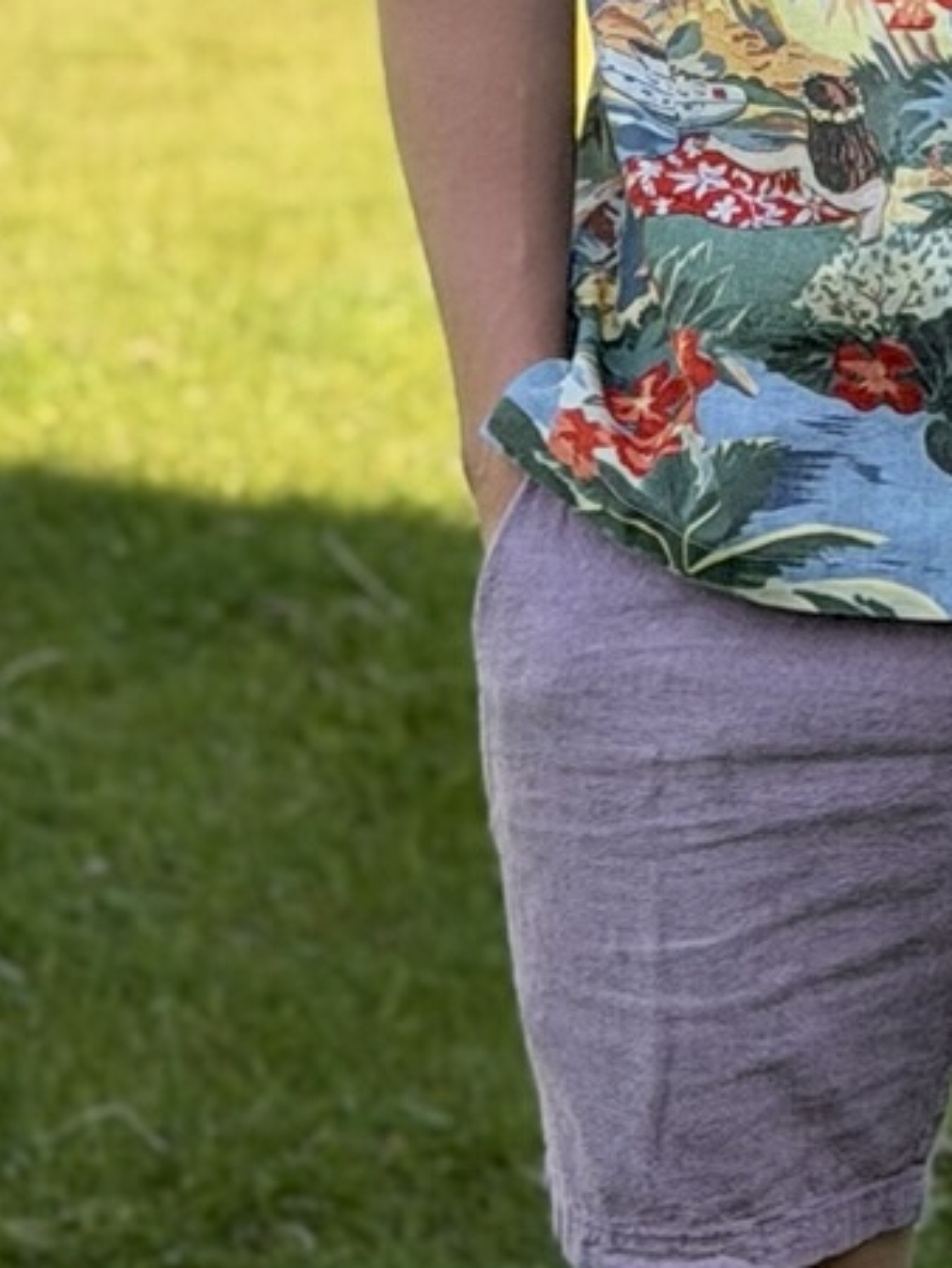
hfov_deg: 10.8
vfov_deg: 14.0
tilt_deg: -3.8
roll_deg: -2.2
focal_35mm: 136
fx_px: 4982
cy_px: -358
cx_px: 922
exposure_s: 1/2976
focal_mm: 6.76
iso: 64
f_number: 1.78
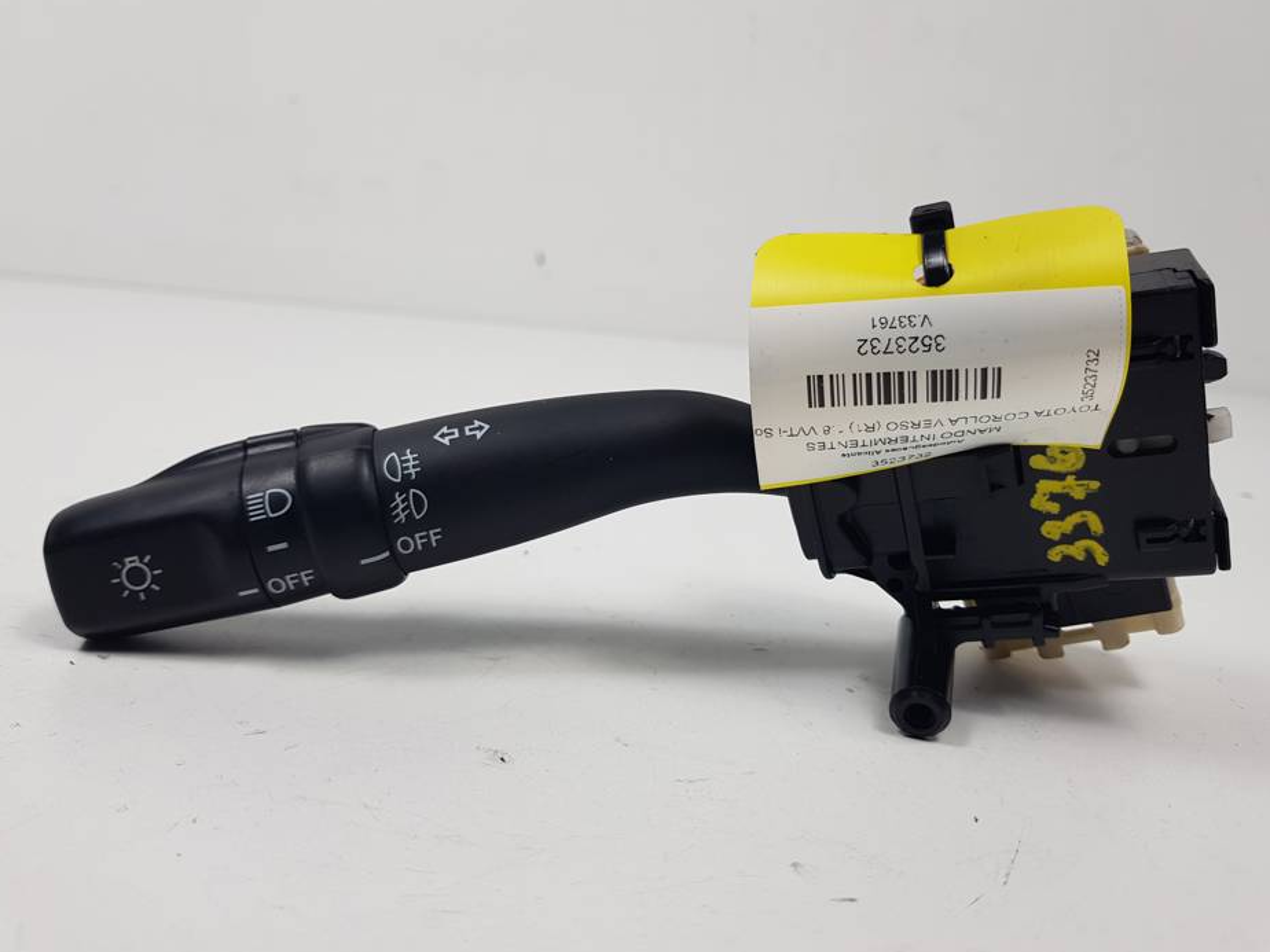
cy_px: 467
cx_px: 647
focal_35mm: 27
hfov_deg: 65.3
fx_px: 991
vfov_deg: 51.4
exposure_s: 1/395
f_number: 1.7
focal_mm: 4.2
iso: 40
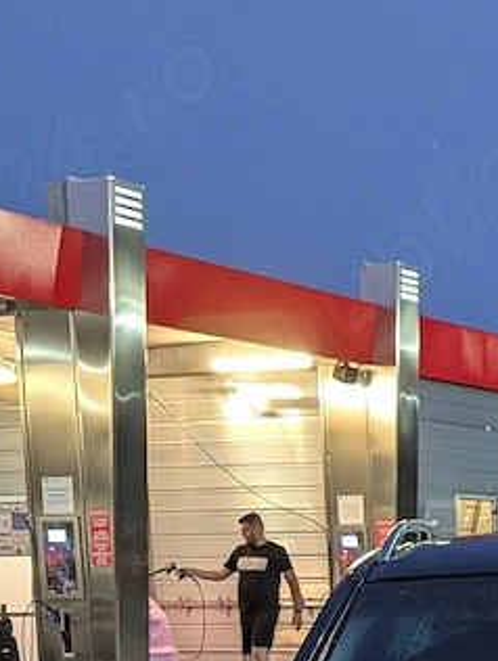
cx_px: 726
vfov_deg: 18.2
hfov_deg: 13.9
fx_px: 1932
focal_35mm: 101
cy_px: 851
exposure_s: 1/25
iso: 118
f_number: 1.68
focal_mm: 6.9
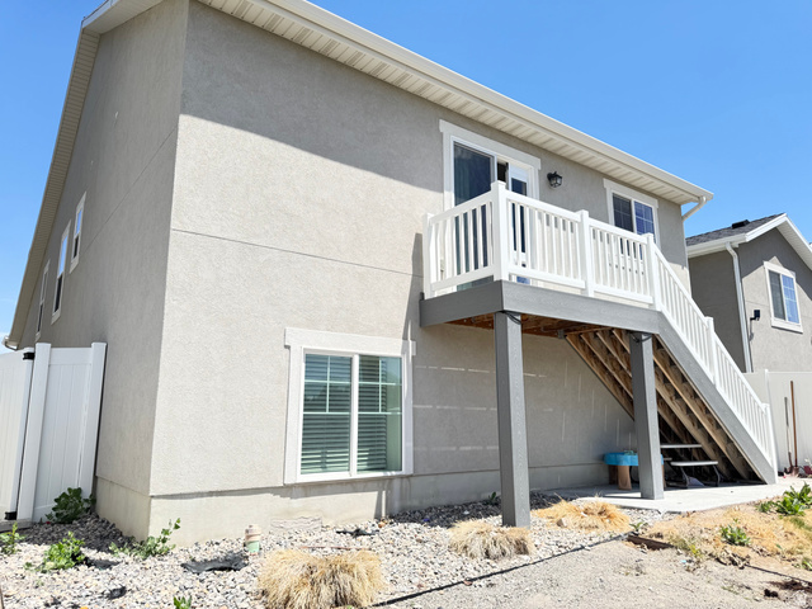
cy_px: 304
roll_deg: -0.5
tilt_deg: +10.6
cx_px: 406
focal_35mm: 24
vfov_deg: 56.8
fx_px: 563
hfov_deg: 71.6
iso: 80
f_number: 1.78
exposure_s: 1/1524
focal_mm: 6.76
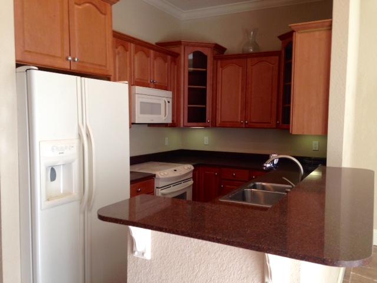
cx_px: 188
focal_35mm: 33
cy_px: 142
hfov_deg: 55.4
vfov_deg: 42.9
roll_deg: -0.4
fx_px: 359
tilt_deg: -4.6
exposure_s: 1/30
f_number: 2.4
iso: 50
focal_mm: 4.12
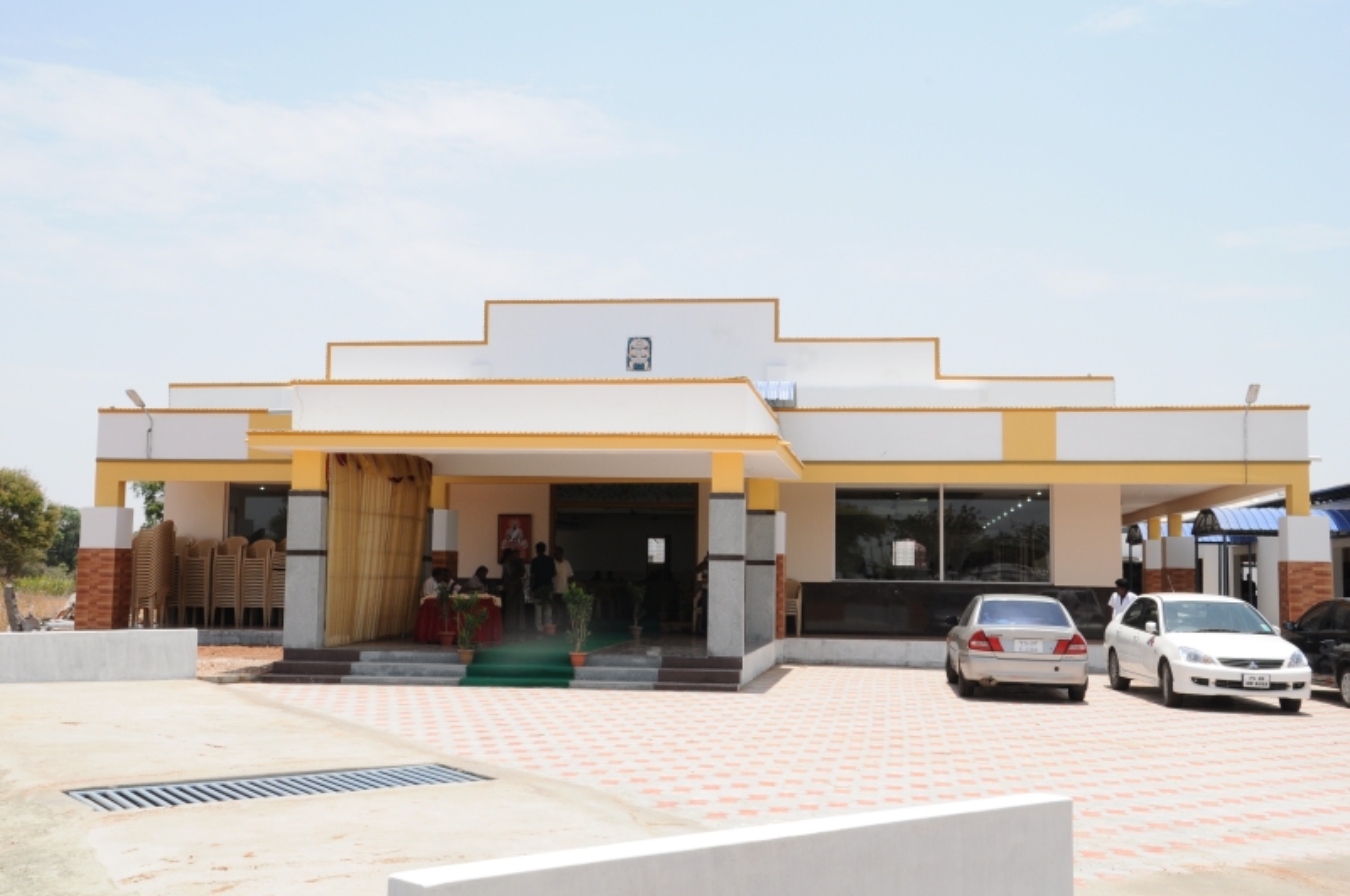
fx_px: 1573
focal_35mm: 42
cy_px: 448
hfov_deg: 46.5
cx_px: 675
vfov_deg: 31.8
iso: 250
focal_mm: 28
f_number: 18
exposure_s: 1/100
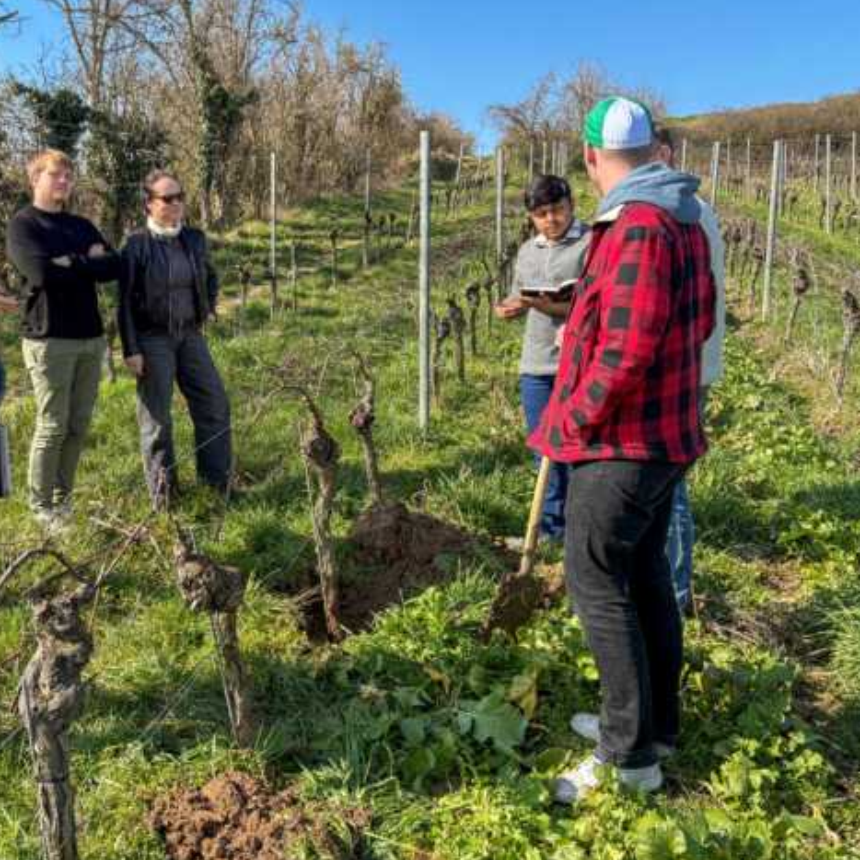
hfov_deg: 46.2
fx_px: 984
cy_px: 386
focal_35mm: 35
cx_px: 261
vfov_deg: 47.1
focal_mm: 5.96
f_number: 1.6
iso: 50
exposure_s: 1/1000
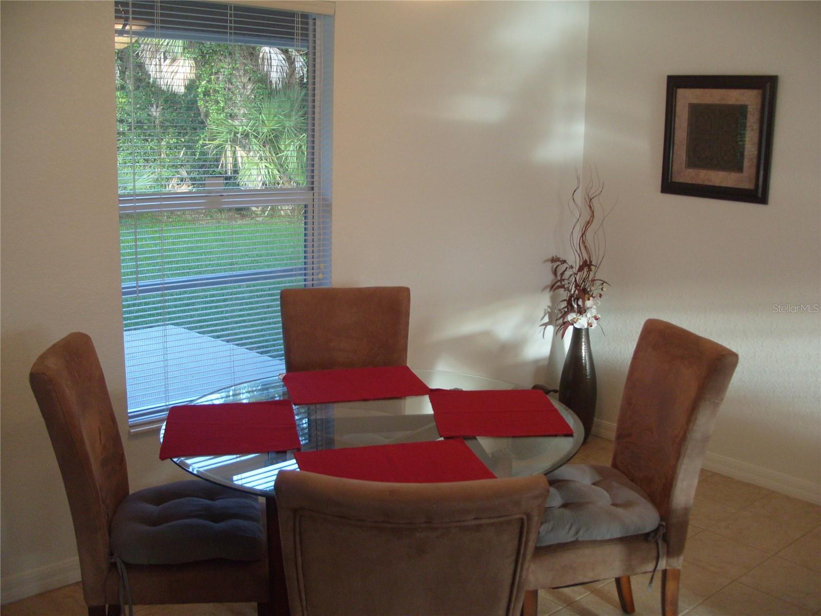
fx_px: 830
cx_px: 410
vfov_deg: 40.7
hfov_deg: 52.6
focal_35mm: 35
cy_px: 308
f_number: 2.8
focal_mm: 7.8
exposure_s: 1/45
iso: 160
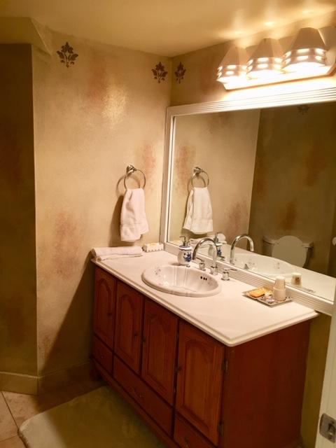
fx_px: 375
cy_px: 224
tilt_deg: -9.5
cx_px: 168
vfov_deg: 61.7
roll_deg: -2.7
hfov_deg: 48.2
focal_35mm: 29
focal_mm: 4.15
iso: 32
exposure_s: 1/15
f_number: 2.2
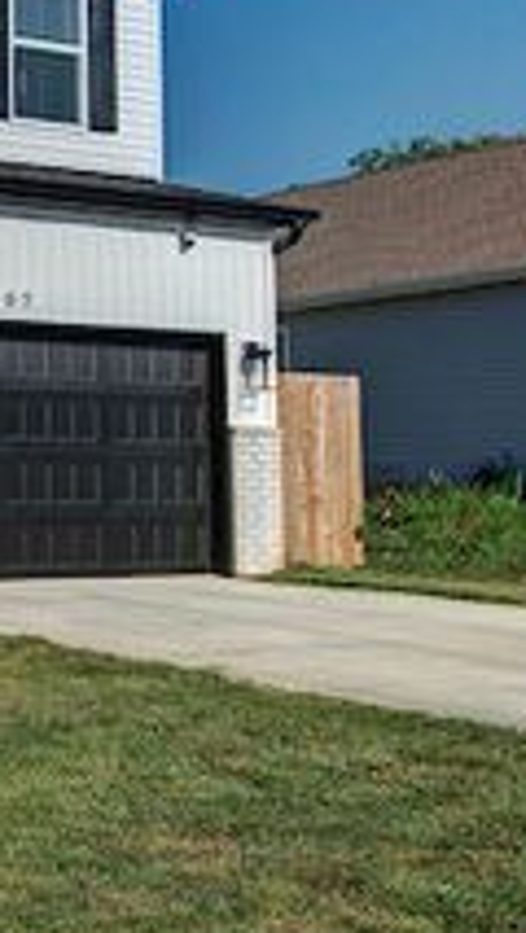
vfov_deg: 35.1
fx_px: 1461
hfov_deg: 17.5
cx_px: -351
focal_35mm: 59
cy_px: 318
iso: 100
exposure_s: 1/1000
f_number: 6.7
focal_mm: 24
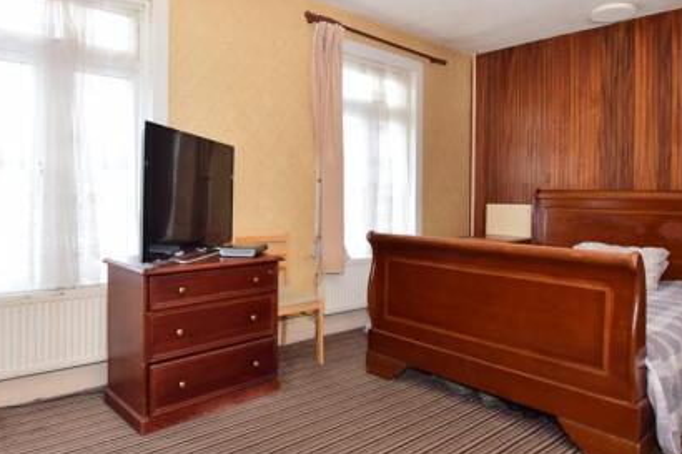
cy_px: 200
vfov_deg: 53.0
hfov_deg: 73.6
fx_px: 454
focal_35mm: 24
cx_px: 313
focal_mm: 10
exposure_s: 1/13
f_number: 6.3
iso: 400
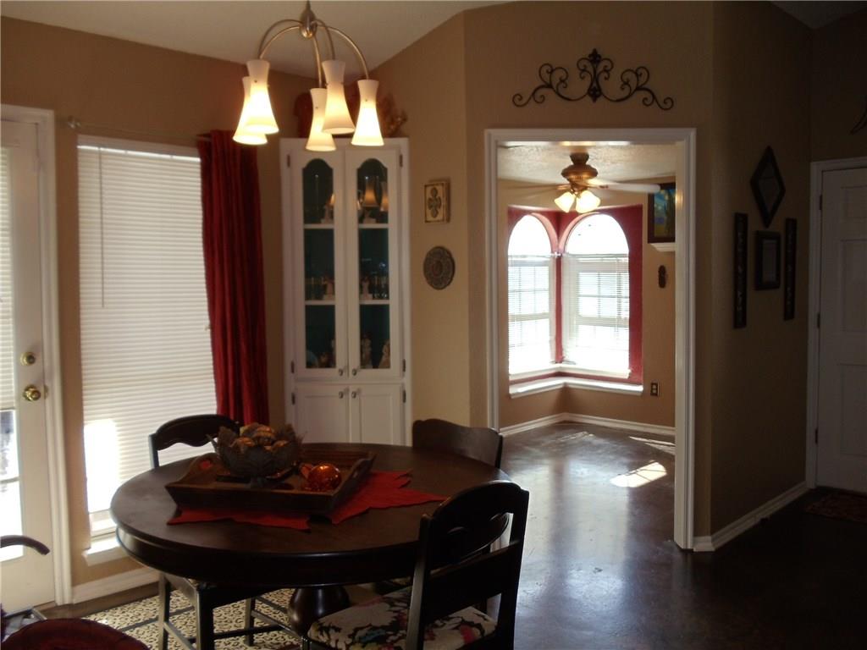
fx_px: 1102
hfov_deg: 42.9
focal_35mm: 44
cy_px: 325
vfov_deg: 32.9
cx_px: 434
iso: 80
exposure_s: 1/30
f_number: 3.5
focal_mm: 6
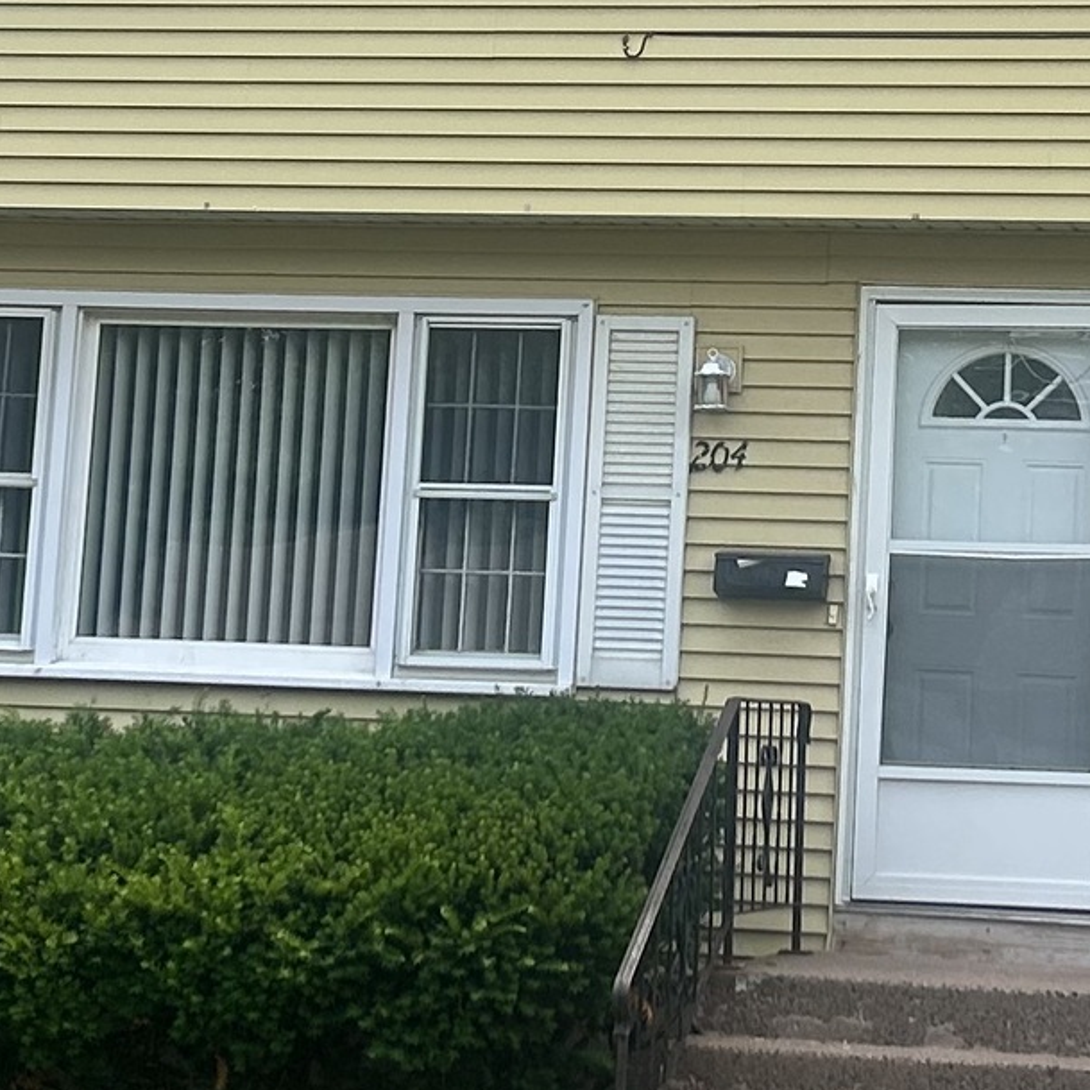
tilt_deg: +5.5
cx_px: 734
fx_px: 4132
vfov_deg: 15.0
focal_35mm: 116
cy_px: 256
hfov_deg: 15.0
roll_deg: -3.4
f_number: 1.5
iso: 50
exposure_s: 1/2513
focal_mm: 5.7
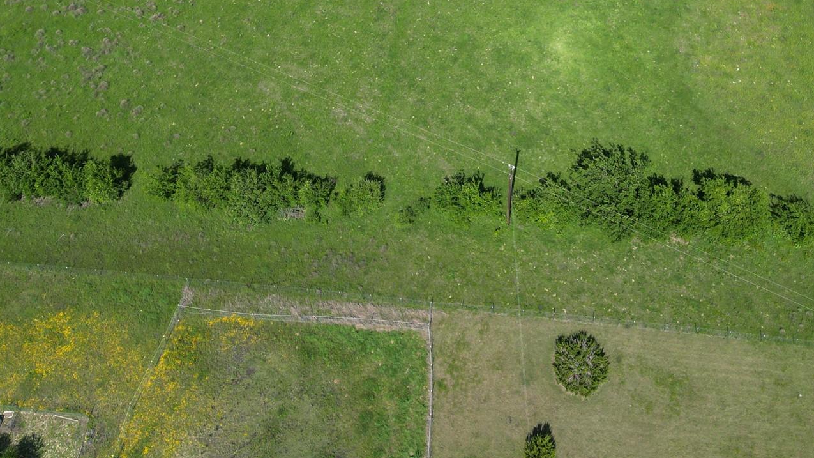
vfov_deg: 27.0
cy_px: 17
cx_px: 455
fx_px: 906
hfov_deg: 48.3
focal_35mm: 42
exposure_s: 1/2500
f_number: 1.7
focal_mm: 6.72
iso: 100
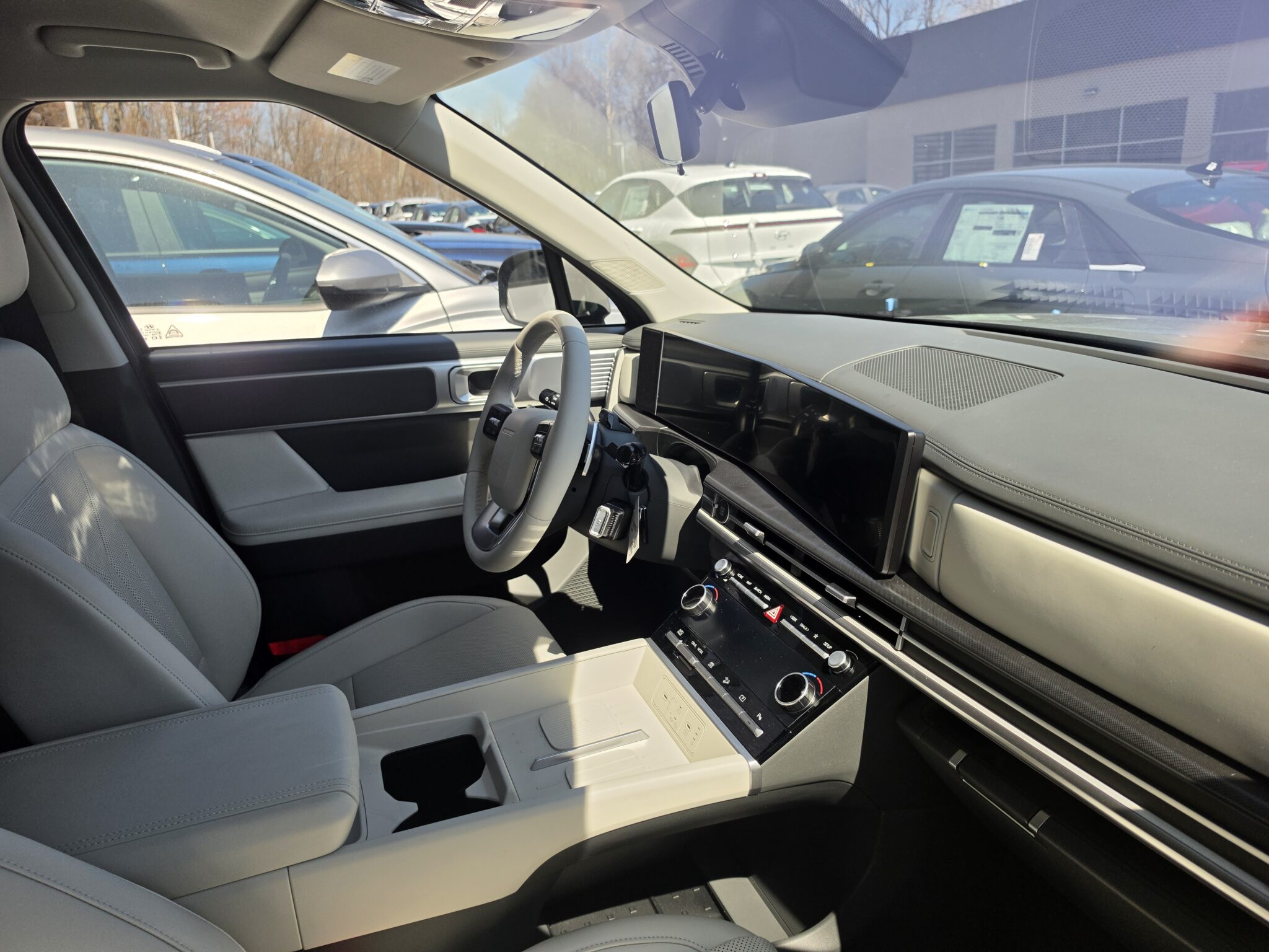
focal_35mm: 23
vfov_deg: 58.9
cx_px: 634
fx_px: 843
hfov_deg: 73.9
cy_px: 476
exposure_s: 1/4055
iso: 64
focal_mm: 6.5
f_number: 1.4
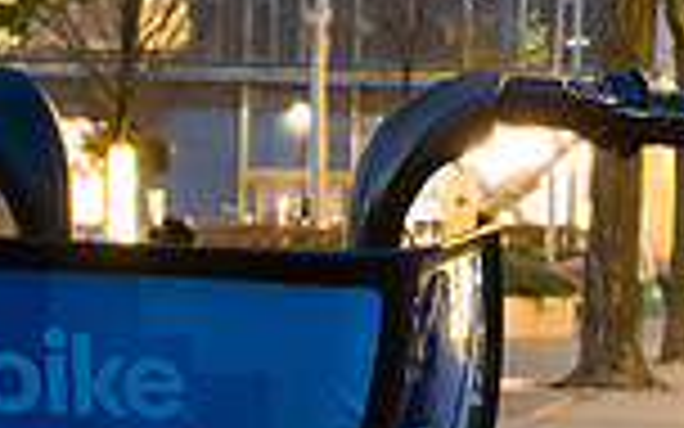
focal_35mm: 124
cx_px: 940
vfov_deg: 10.6
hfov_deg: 15.8
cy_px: 266
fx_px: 2312
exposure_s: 1/10
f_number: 16
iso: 6400
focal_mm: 32
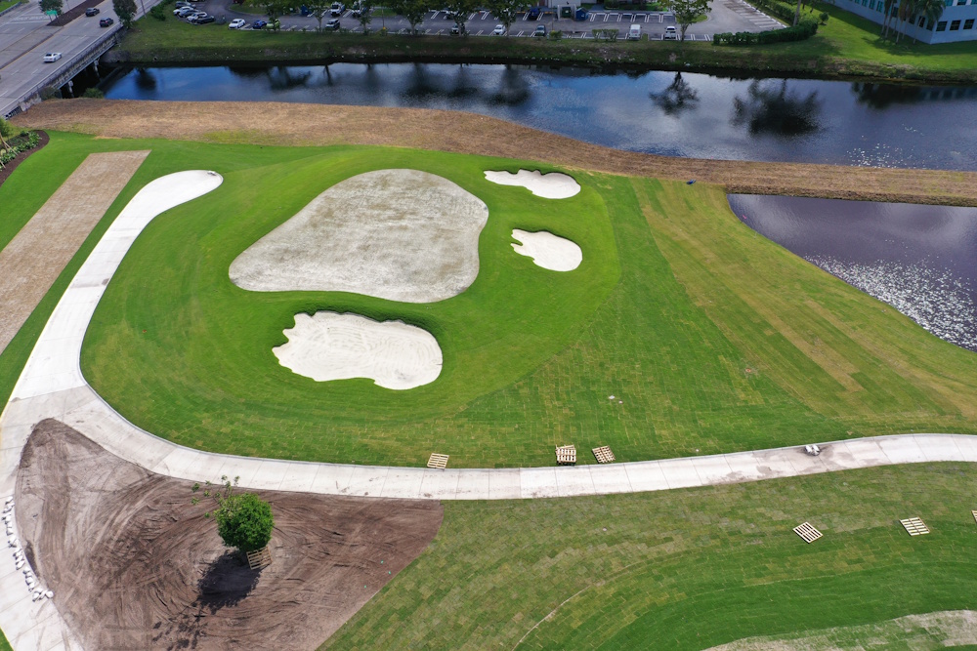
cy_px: 326
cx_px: 488
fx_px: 760
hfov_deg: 65.5
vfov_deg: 46.4
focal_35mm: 28
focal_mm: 10.26
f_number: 4.5
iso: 100
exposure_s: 1/40
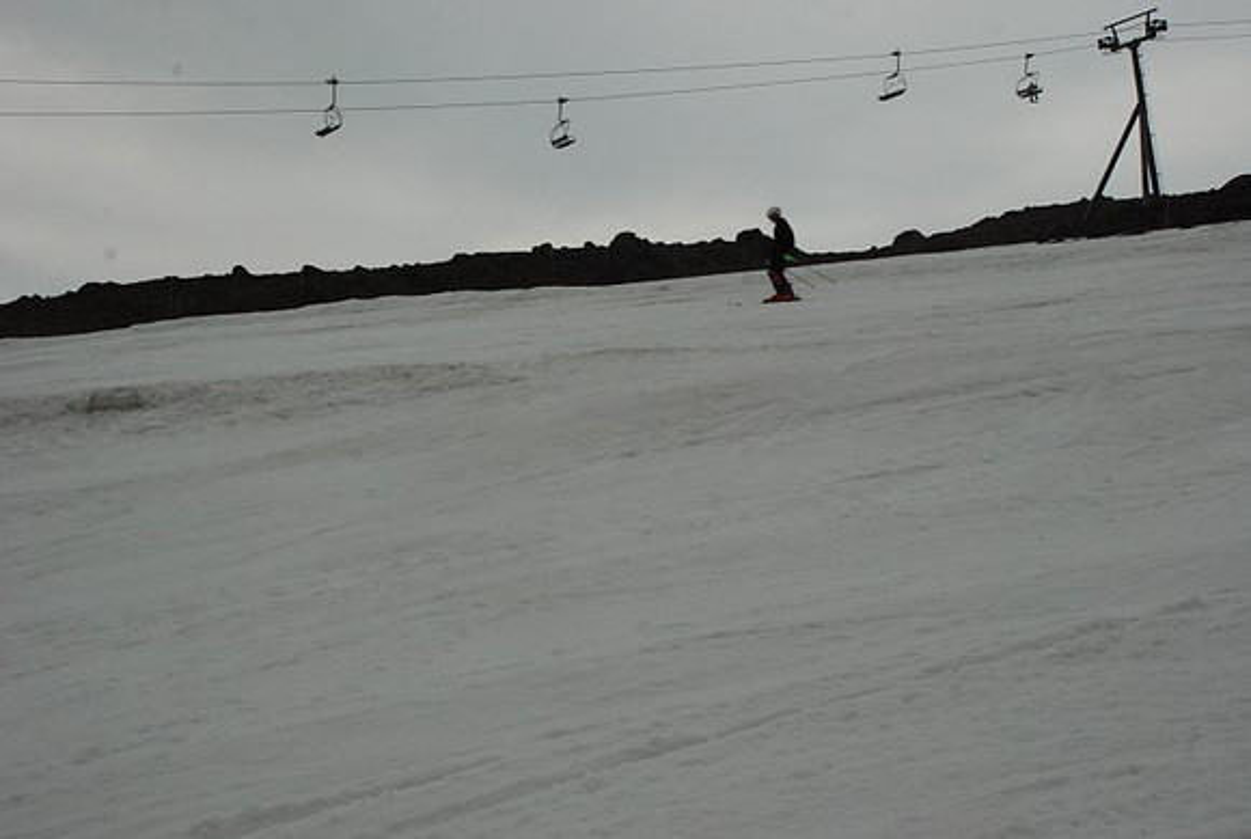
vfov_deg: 25.9
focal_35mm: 52
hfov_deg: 37.8
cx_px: 626
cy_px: 420
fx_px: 1828
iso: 1000
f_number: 13
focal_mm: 35
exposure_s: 1/250
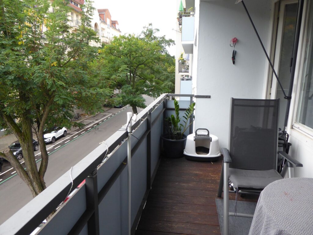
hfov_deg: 69.4
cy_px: 118
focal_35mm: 25
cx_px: 156
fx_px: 226
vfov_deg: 54.9
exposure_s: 1/200
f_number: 3.3
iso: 160
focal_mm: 4.3
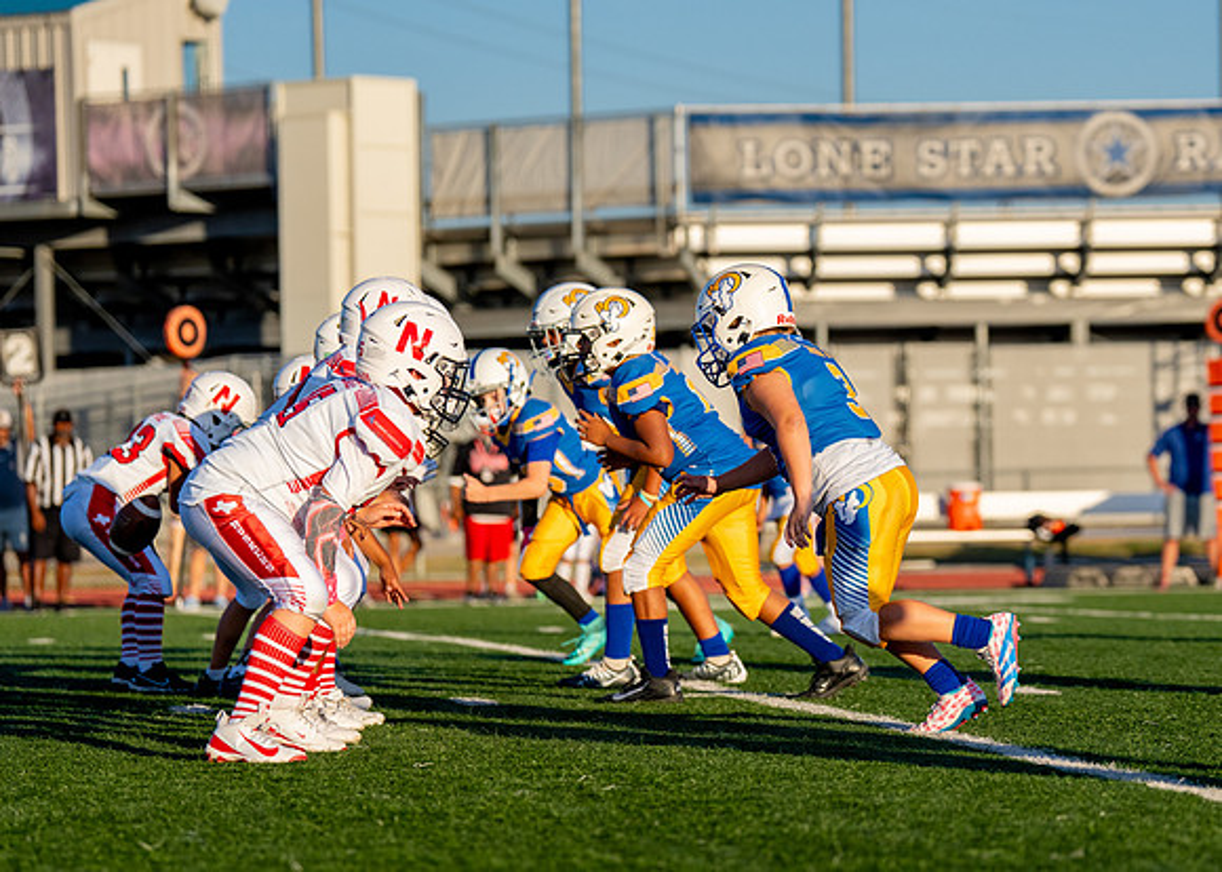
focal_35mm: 164
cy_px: 462
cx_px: 811
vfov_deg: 8.8
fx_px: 5697
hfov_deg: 12.2
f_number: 2.8
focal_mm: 113
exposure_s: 1/6400
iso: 400
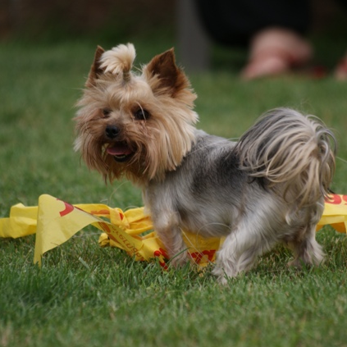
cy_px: 173
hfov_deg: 4.3
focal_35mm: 403
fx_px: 4570
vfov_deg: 4.3
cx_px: 194
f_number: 5
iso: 100
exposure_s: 1/400
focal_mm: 210
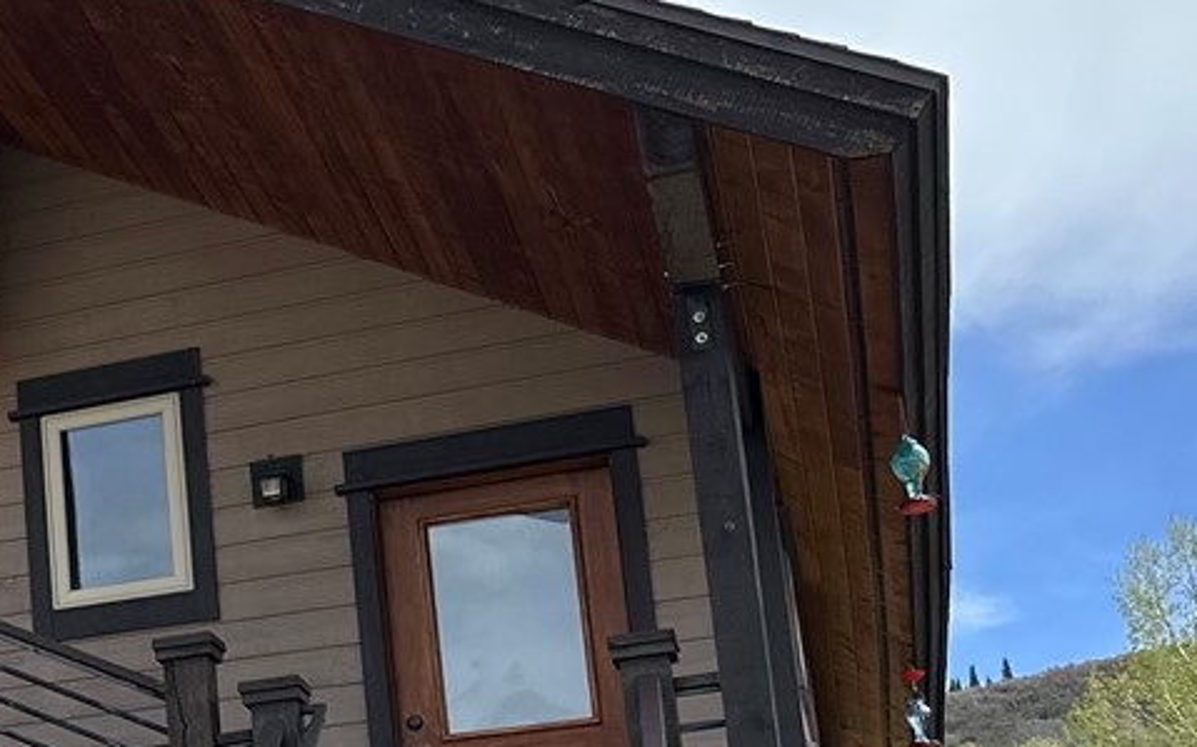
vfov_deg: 15.1
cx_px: -697
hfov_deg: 20.2
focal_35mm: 85
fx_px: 2772
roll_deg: +0.2
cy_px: 752
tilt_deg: +12.9
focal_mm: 6.86
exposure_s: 1/2353
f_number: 1.78
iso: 80
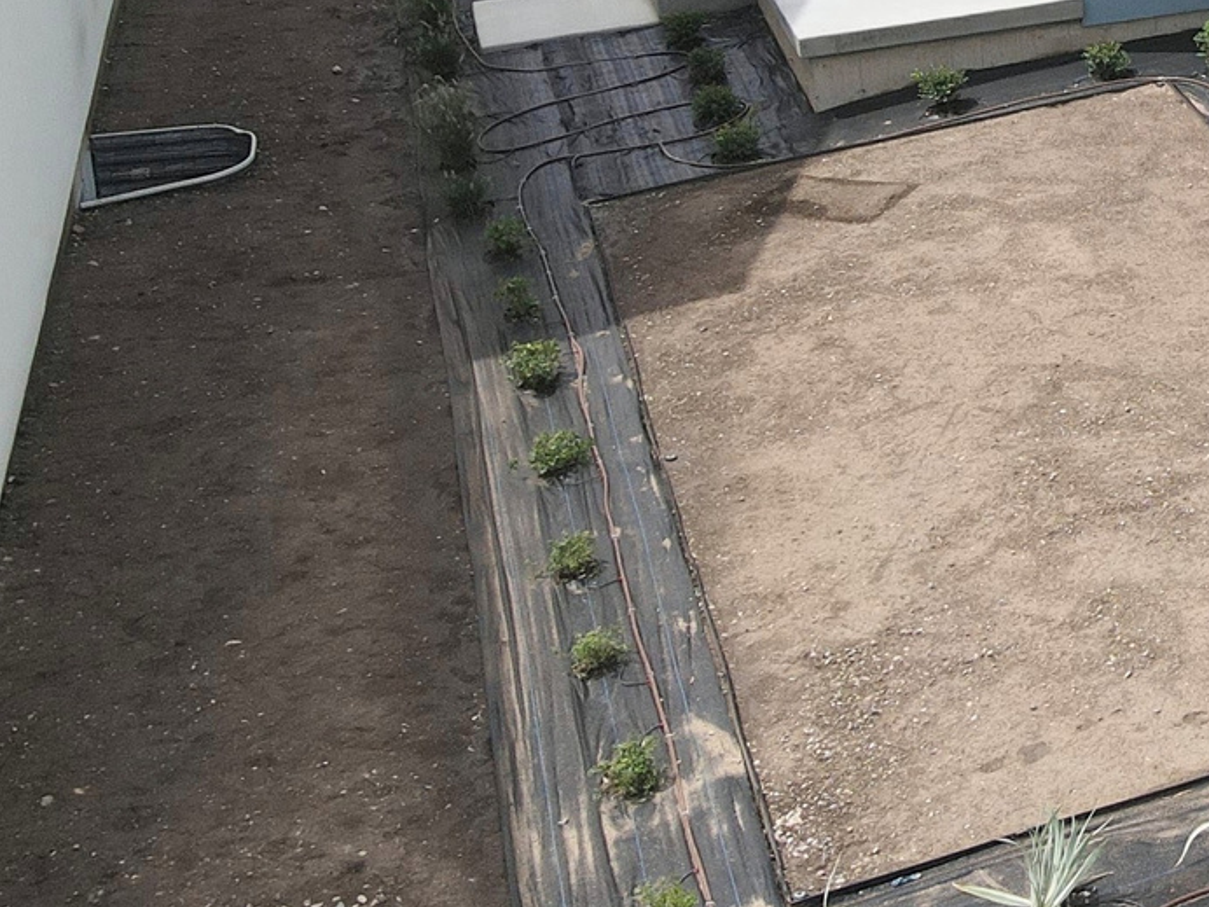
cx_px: 1663
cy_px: -218
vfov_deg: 19.4
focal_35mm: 71
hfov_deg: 23.5
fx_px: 2480
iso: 100
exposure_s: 1/725
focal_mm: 4.5
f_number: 2.8
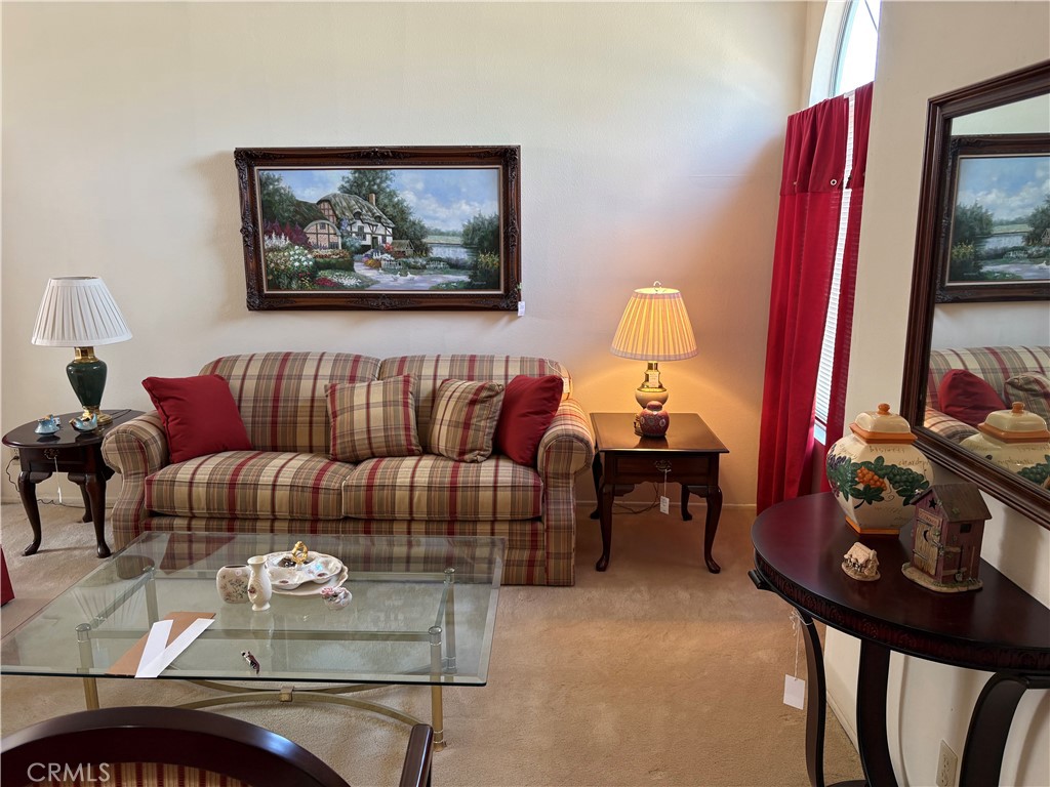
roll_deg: -0.3
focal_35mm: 26
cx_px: 525
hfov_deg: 67.3
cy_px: 394
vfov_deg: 53.1
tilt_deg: -12.3
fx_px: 789
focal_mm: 5.96
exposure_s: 1/60
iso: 125
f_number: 1.6
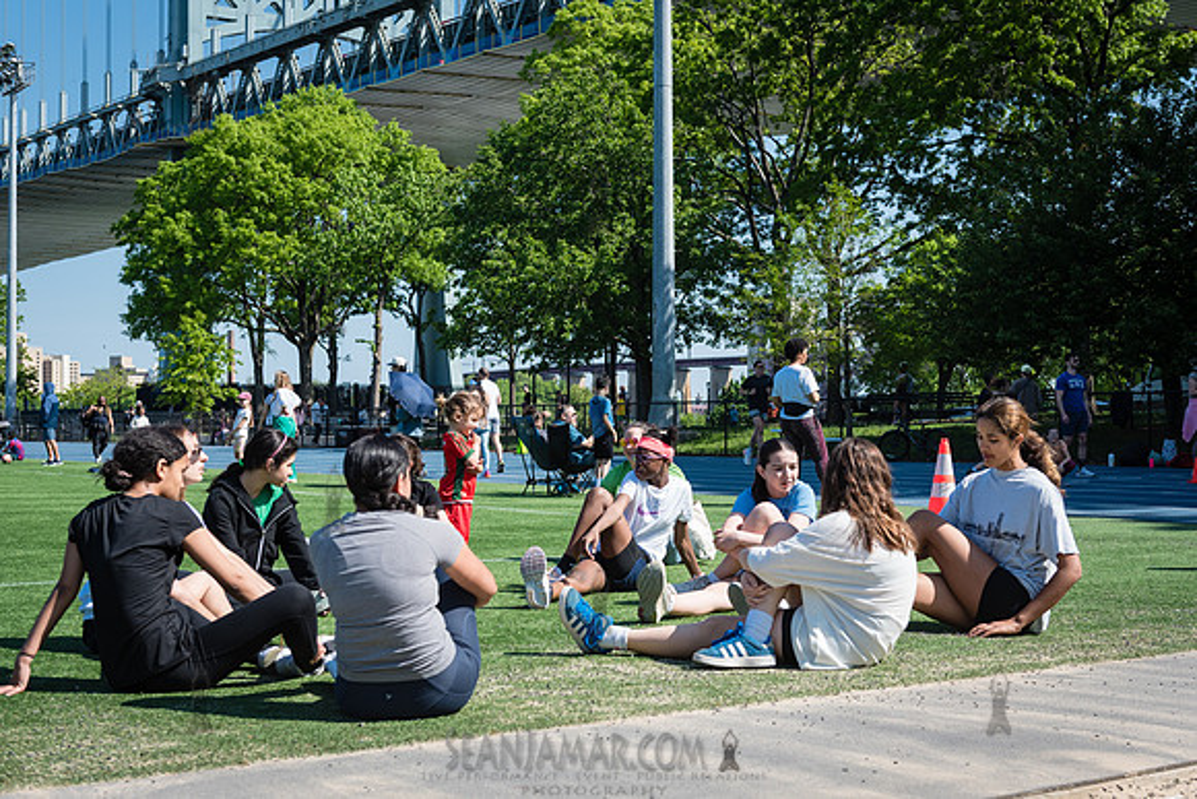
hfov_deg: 41.0
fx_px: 1601
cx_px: 630
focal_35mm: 48
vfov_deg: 28.0
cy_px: 397
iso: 400
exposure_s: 1/1600
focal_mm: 44
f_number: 4.5
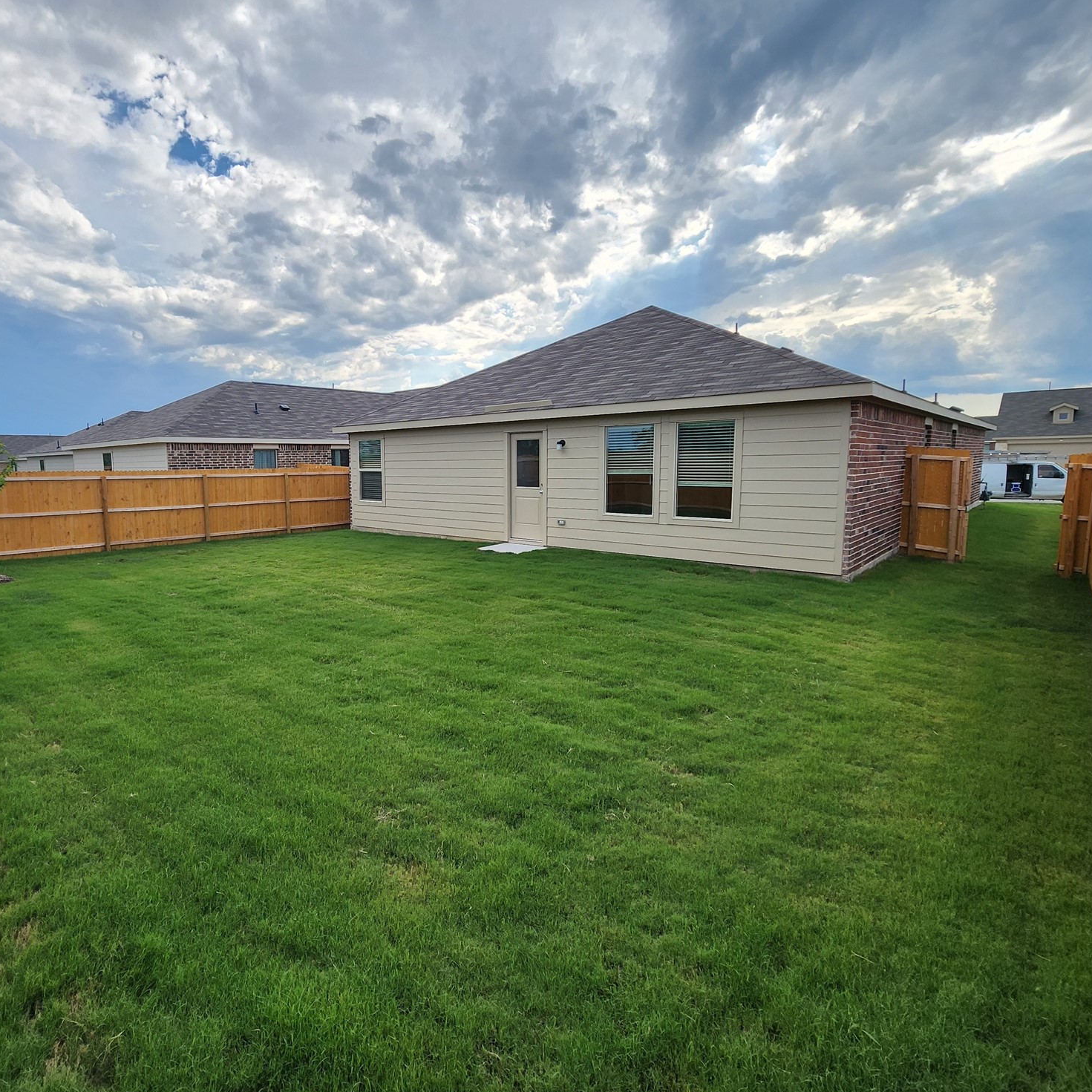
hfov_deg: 86.0
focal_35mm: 16
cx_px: 423
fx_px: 571
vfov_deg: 87.4
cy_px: 533
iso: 50
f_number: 2.2
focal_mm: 2.2
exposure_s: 1/1283
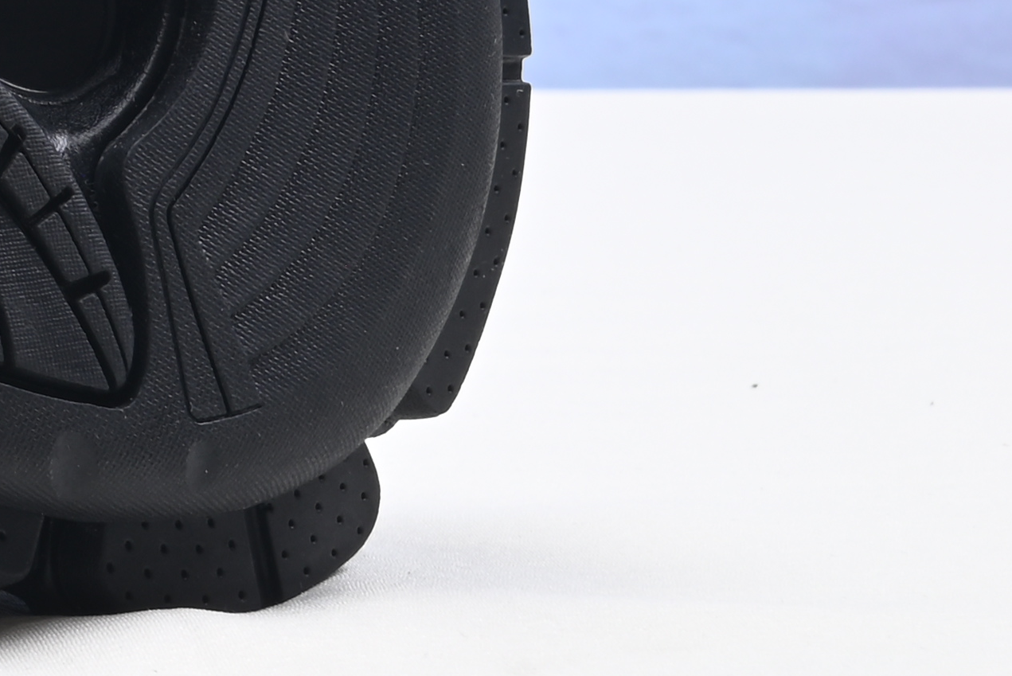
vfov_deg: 6.8
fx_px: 5456
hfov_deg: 9.5
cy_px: -791
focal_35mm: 194
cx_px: -1375
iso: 100
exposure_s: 1/2
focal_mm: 41
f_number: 16
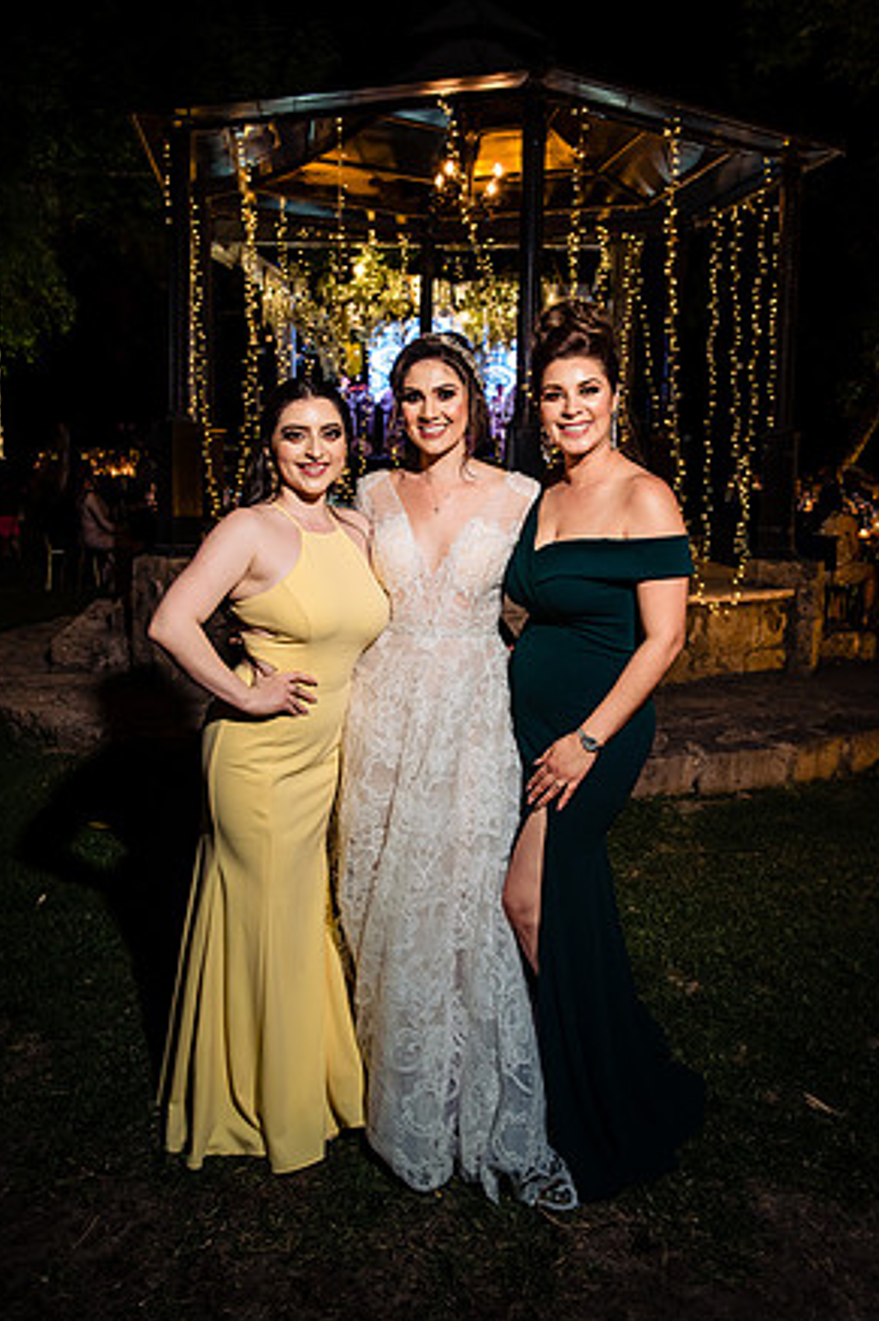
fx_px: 1209
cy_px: 644
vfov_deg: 57.2
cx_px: 433
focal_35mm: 33
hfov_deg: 39.9
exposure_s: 1/50
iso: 1600
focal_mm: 32
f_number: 7.1
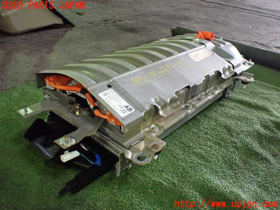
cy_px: 105
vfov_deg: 46.8
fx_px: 243
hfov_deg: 60.0
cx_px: 140
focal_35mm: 30
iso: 800
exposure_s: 1/100
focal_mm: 5.4
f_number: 2.3
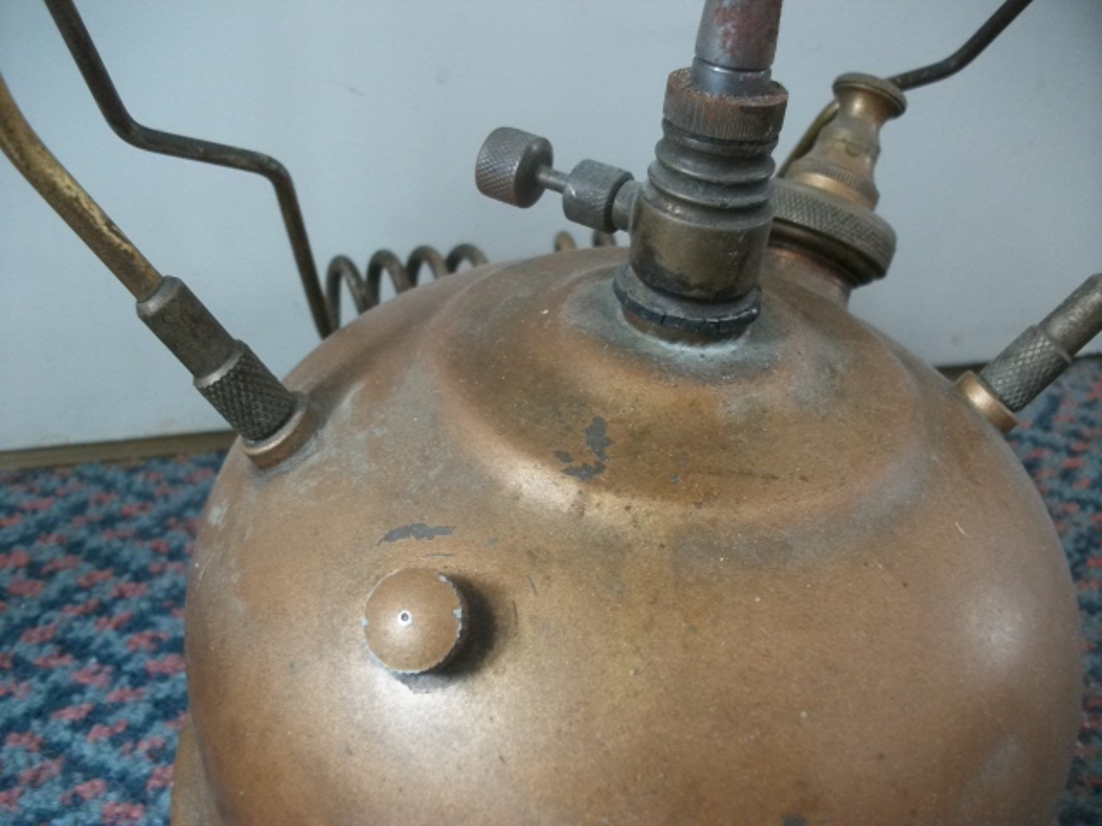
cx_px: 551
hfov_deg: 58.4
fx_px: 987
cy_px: 413
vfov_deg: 45.4
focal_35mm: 31
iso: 241
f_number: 2.9
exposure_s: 1/15
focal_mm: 5.7
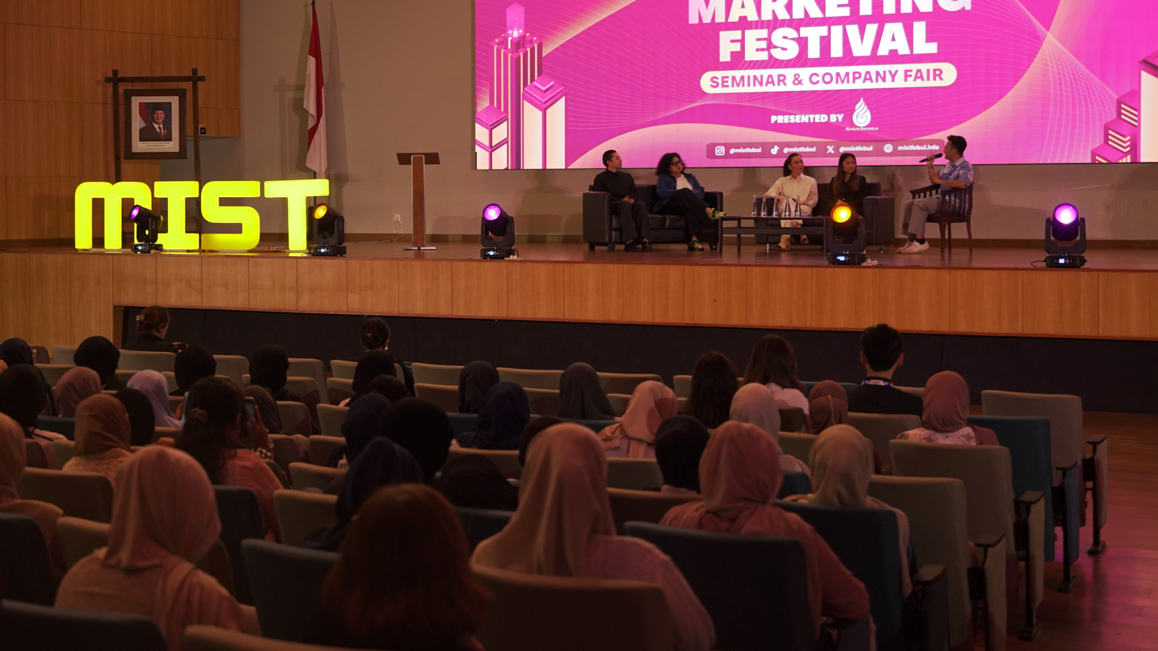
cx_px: 403
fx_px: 1755
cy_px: 237
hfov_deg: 36.2
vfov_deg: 21.0
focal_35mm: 57
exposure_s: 1/125
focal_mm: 34.1
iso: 1000
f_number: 3.2
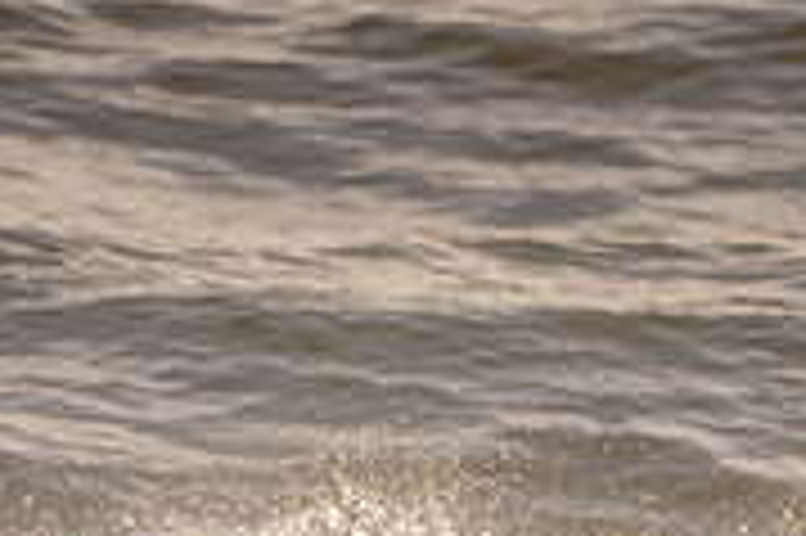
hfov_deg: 1.0
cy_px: 801
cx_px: 256
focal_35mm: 1989
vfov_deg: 0.7
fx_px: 44490
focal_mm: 500
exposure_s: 1/2000
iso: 110
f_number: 5.6
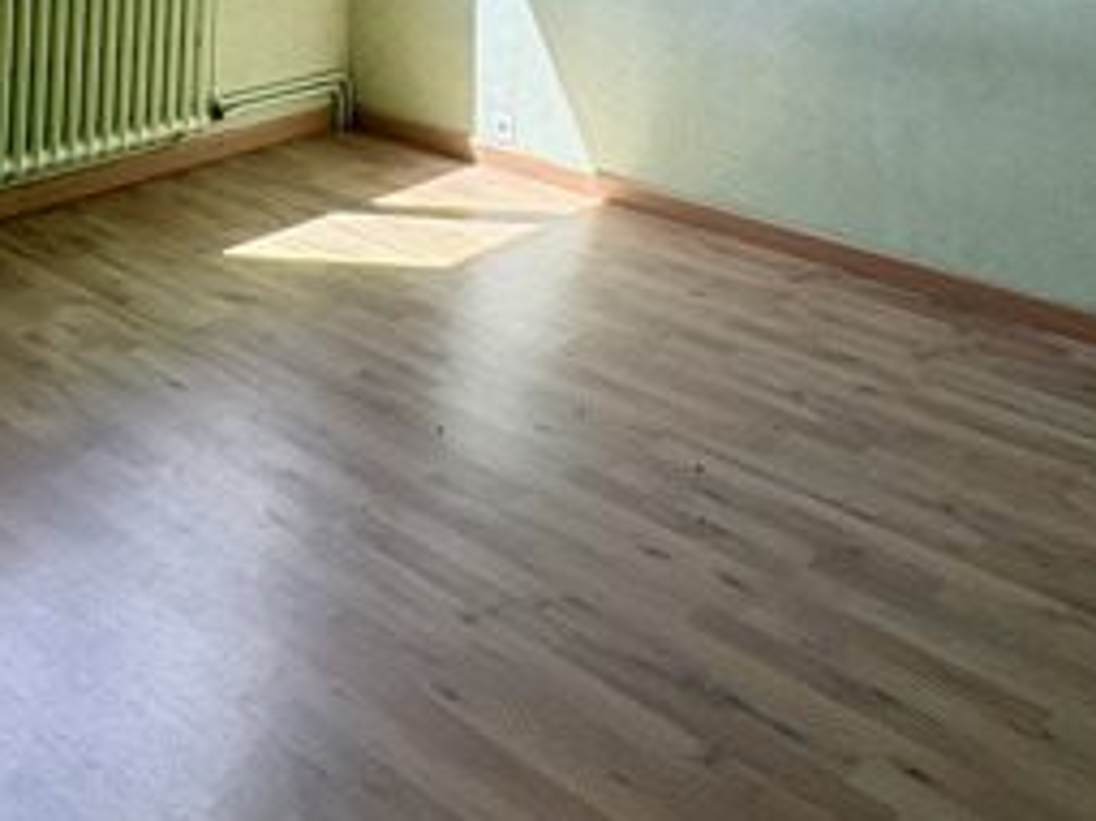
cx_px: 327
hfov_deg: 42.1
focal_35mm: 44
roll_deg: -1.0
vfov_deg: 27.0
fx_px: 1392
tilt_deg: +0.6
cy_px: -279
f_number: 2.2
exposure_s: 1/314
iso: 64
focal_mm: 2.22
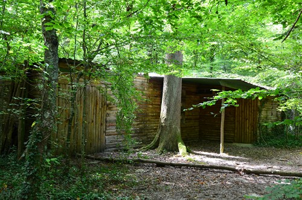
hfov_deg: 57.3
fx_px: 276
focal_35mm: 33
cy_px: 100
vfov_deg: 39.8
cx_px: 151
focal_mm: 22
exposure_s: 1/15
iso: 400
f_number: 8
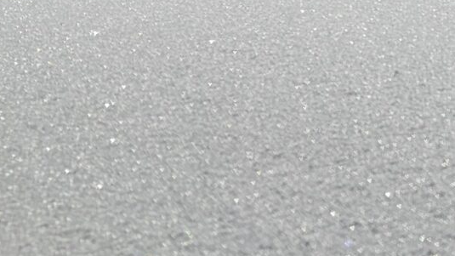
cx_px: 824
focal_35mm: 120
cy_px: -361
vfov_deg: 9.1
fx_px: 1448
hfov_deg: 15.3
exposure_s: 1/2503
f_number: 1.7
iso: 10
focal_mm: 6.3
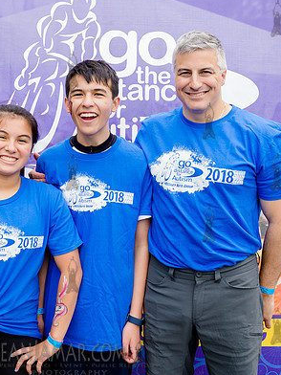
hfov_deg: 27.0
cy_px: 167
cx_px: 113
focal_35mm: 54
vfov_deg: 35.5
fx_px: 584
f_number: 3.5
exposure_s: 1/640
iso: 200
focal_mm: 32
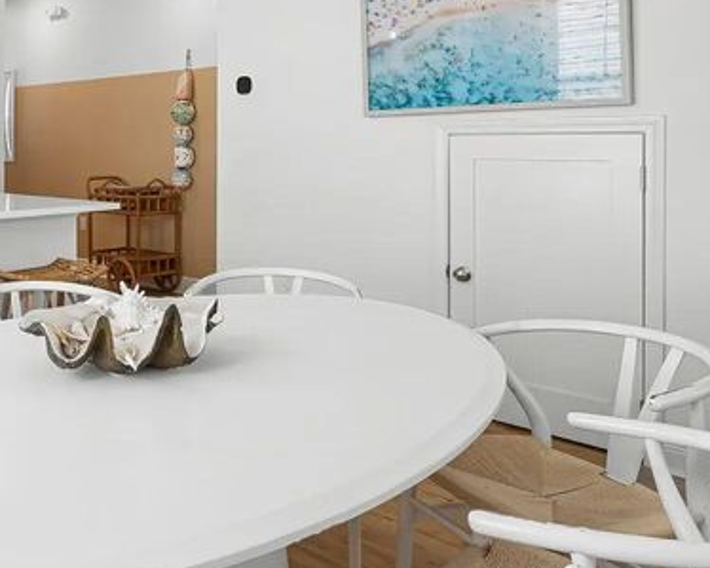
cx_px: 76
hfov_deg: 45.7
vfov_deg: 40.1
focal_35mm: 36
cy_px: 148
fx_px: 756
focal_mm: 14
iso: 640
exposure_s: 1/30
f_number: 10
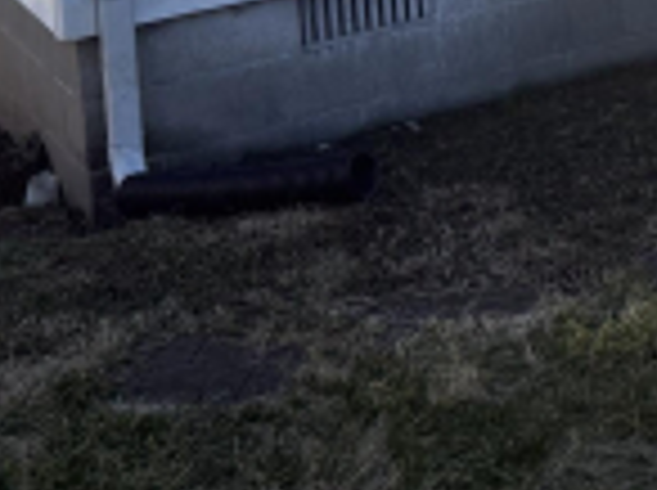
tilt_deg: -7.3
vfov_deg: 12.5
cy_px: -342
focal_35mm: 110
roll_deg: +2.2
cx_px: 929
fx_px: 2084
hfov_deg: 16.6
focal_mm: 6.76
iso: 100
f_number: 1.78
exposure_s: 1/3145
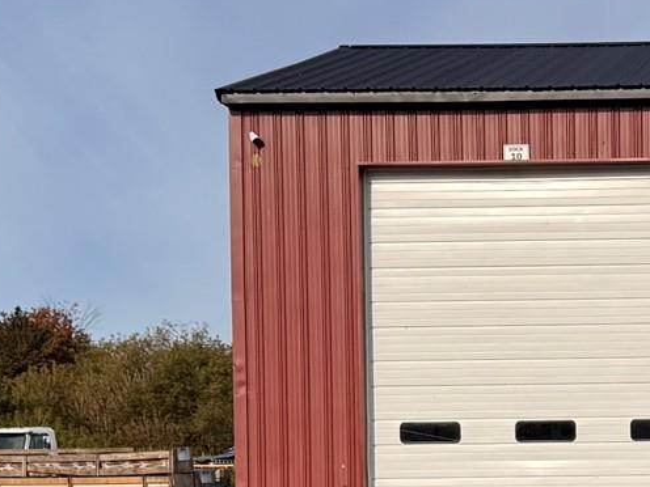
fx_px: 1859
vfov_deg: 14.7
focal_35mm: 99
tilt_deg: +0.2
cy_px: 508
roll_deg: +0.5
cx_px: 756
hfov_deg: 18.9
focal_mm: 6.76
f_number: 1.78
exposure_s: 1/5814
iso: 80
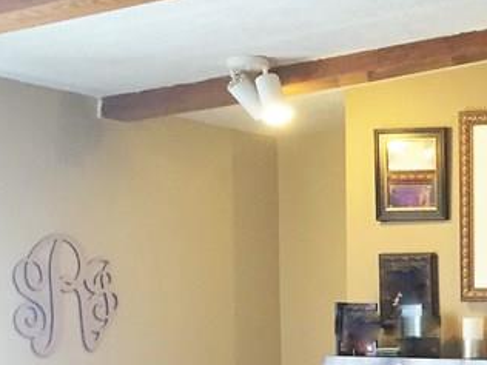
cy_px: 439
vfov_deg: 15.2
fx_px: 1322
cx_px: 636
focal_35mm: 94
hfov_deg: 19.3
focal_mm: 4.15
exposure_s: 1/30
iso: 50
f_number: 2.2
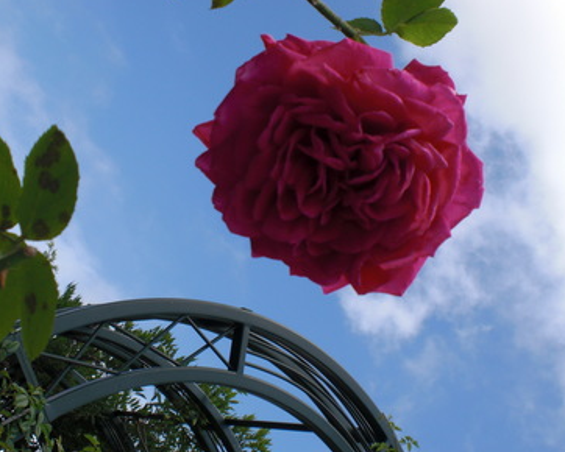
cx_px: 264
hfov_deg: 42.9
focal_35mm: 43
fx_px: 719
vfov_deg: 34.9
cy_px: 214
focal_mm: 6.3
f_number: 5.6
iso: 64
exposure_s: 1/320
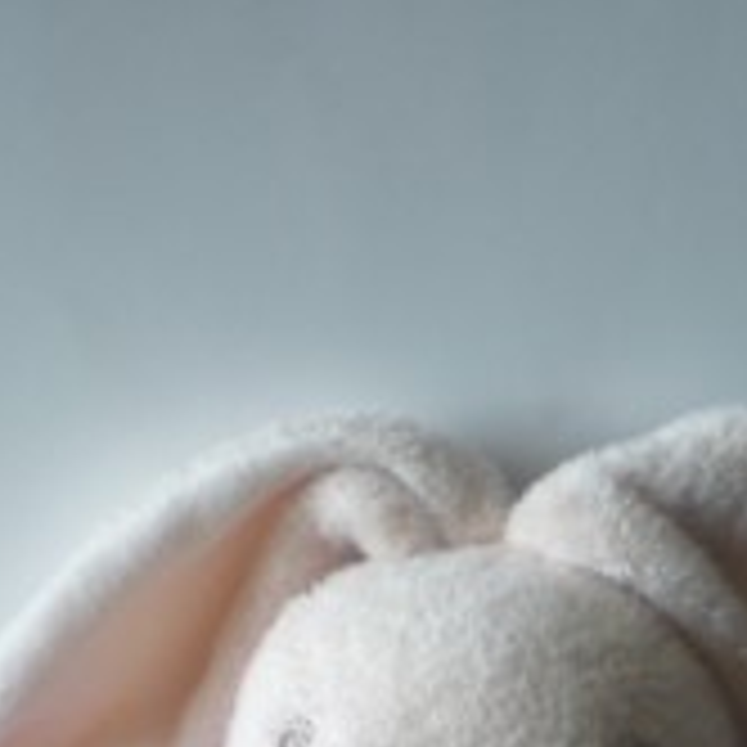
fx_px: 2564
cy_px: 1062
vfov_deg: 15.5
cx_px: 500
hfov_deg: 16.5
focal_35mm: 105
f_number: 3.1
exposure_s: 1/112
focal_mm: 6.3
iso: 64
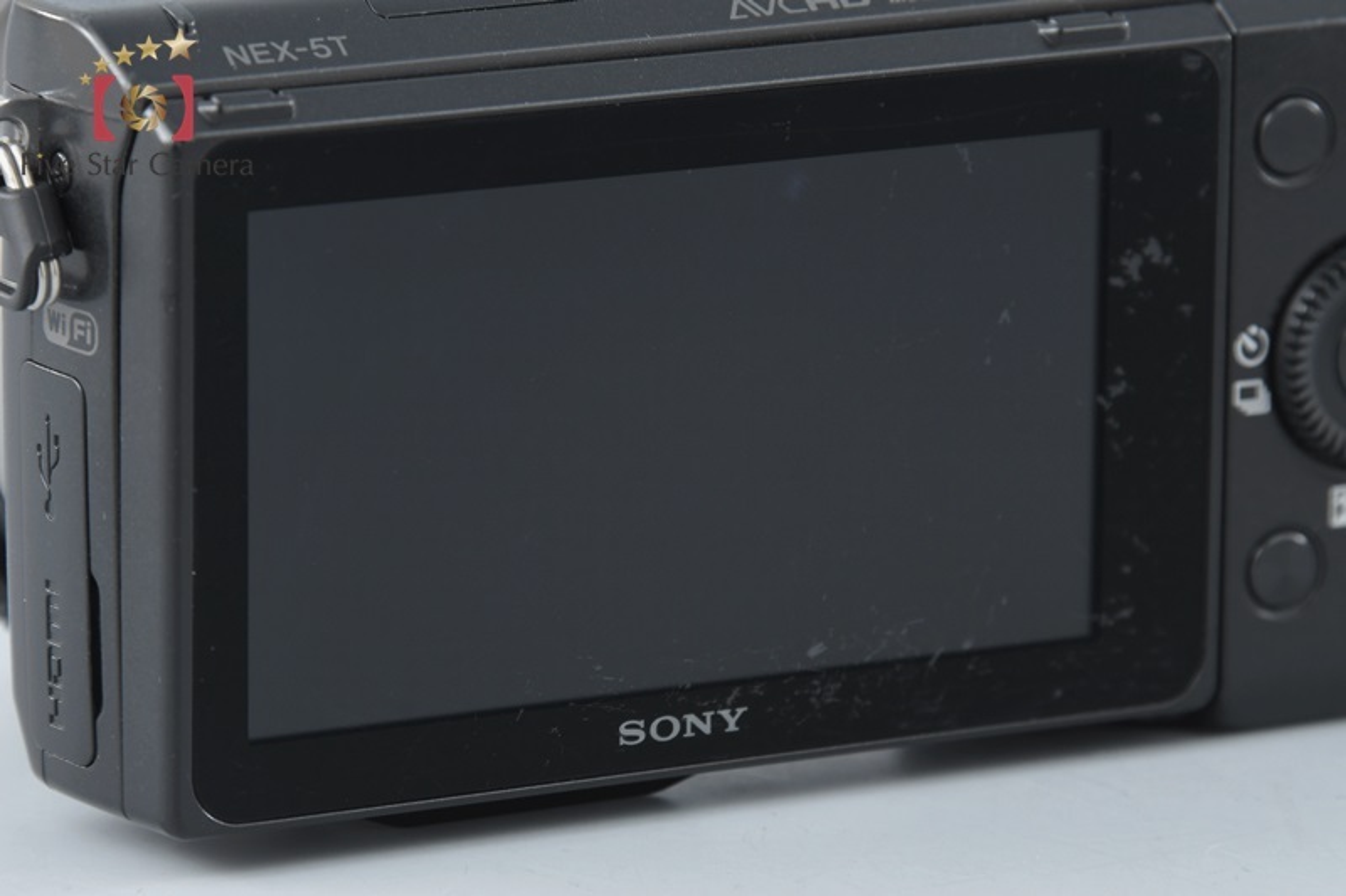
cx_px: 673
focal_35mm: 450
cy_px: 448
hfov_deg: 4.6
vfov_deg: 3.1
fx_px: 16820
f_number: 11
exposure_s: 1/250
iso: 400
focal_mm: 300
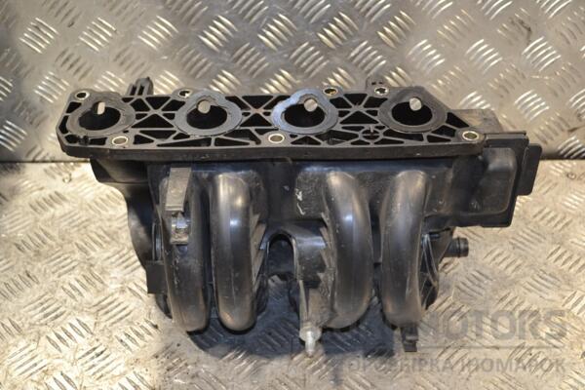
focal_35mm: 48
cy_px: 195
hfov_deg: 41.1
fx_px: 780
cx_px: 292
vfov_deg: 28.1
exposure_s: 1/60
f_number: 4.8
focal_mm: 32
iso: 450
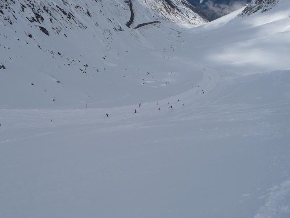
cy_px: 131
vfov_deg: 36.7
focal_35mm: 39
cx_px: 123
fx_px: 327
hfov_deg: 47.7
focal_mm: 4.7
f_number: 8
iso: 100
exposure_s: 1/800
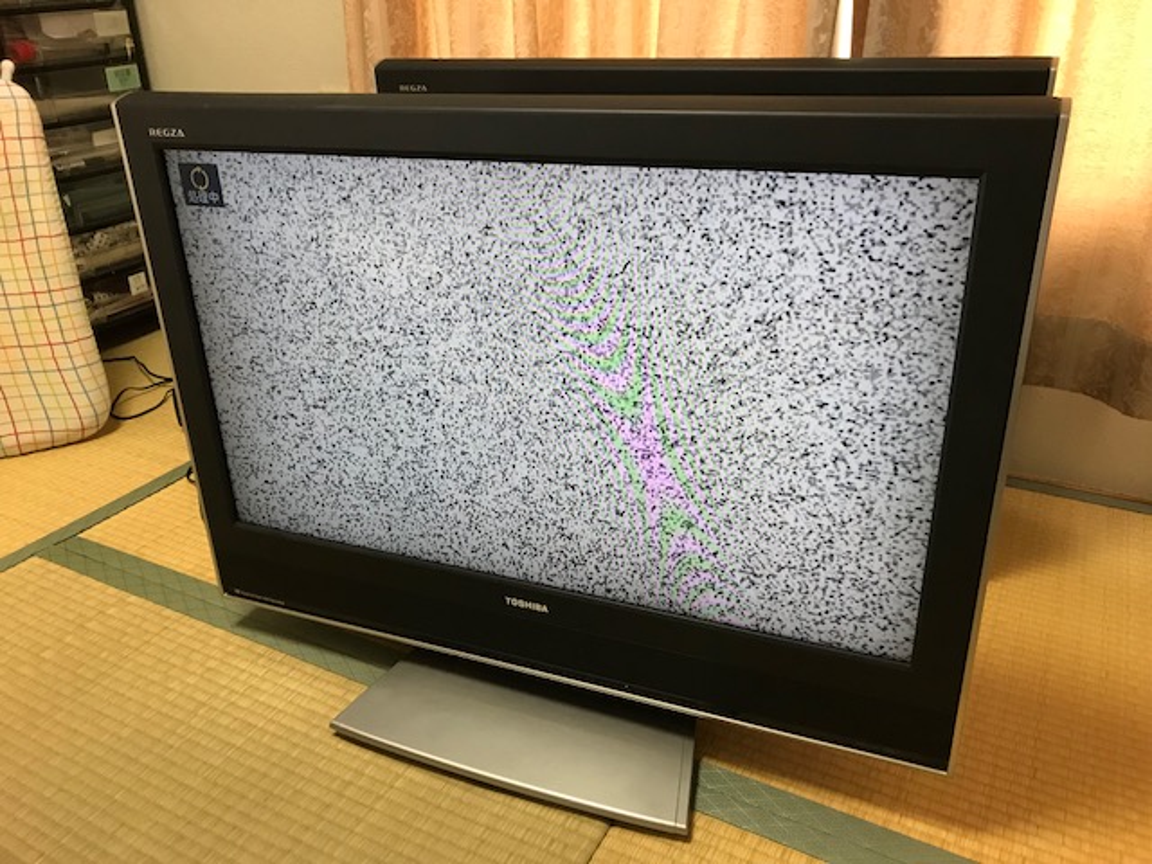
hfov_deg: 63.4
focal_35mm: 28
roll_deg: +1.7
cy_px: 432
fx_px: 932
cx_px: 576
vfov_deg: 49.7
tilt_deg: -25.6
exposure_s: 1/22
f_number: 1.8
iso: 40
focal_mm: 3.99
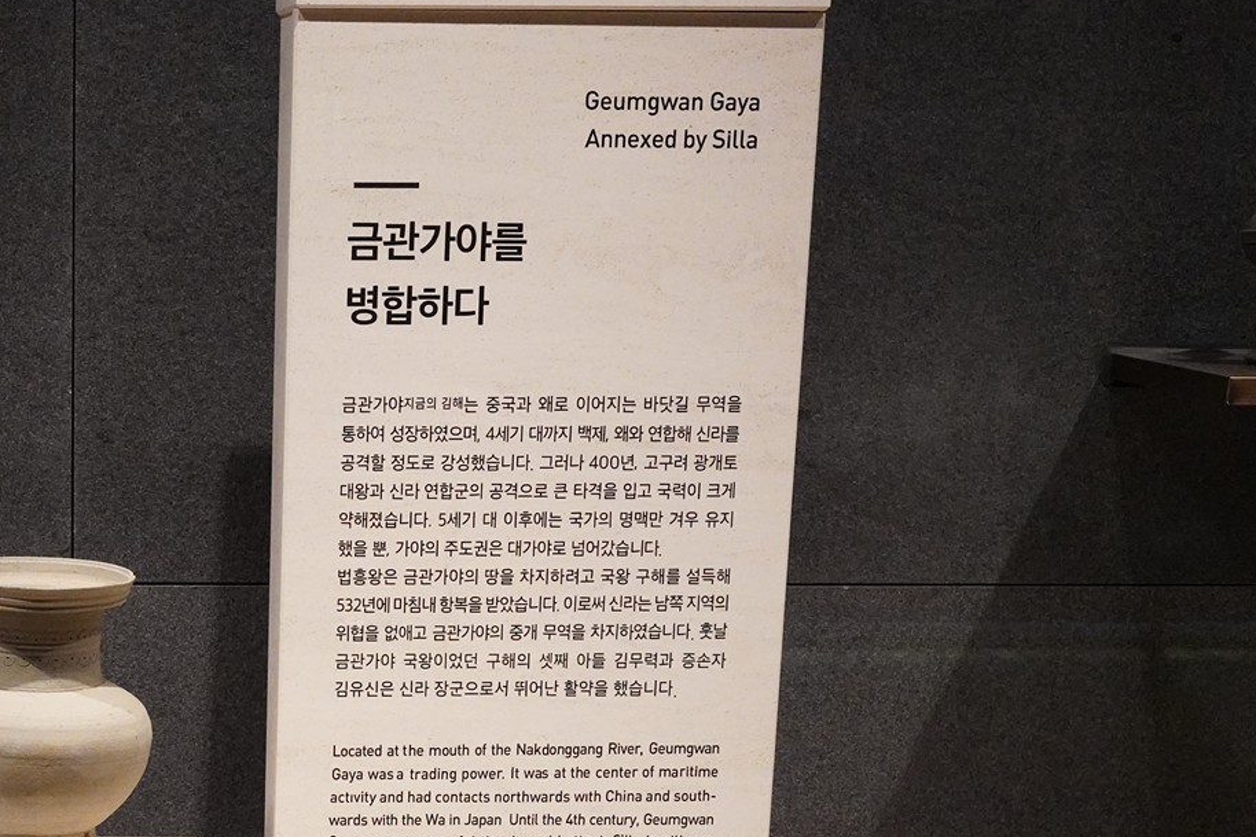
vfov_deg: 16.5
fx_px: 2825
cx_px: 99
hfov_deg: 24.3
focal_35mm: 81
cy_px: 812
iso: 8000
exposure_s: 1/100
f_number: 9
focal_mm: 37
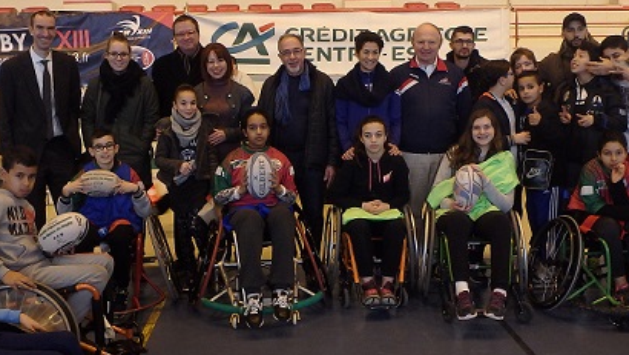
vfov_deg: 26.6
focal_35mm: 45
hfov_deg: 45.5
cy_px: 167
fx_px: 751
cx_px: 317
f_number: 3.5
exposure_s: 1/30
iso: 200
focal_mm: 3.7
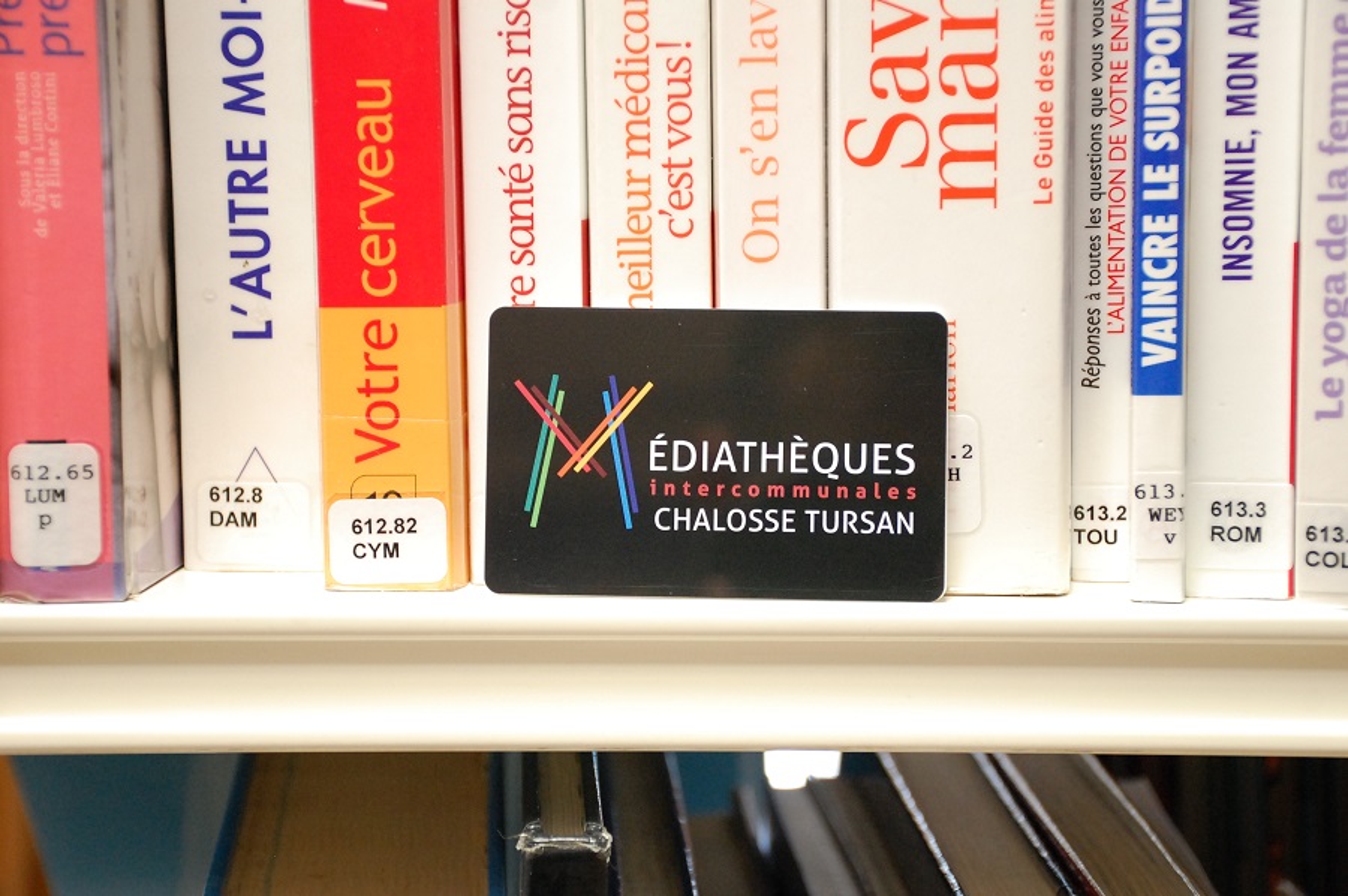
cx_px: 674
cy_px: 448
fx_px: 3142
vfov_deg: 16.2
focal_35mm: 84
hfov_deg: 24.2
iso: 1250
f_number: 5
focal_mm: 56
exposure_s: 1/30
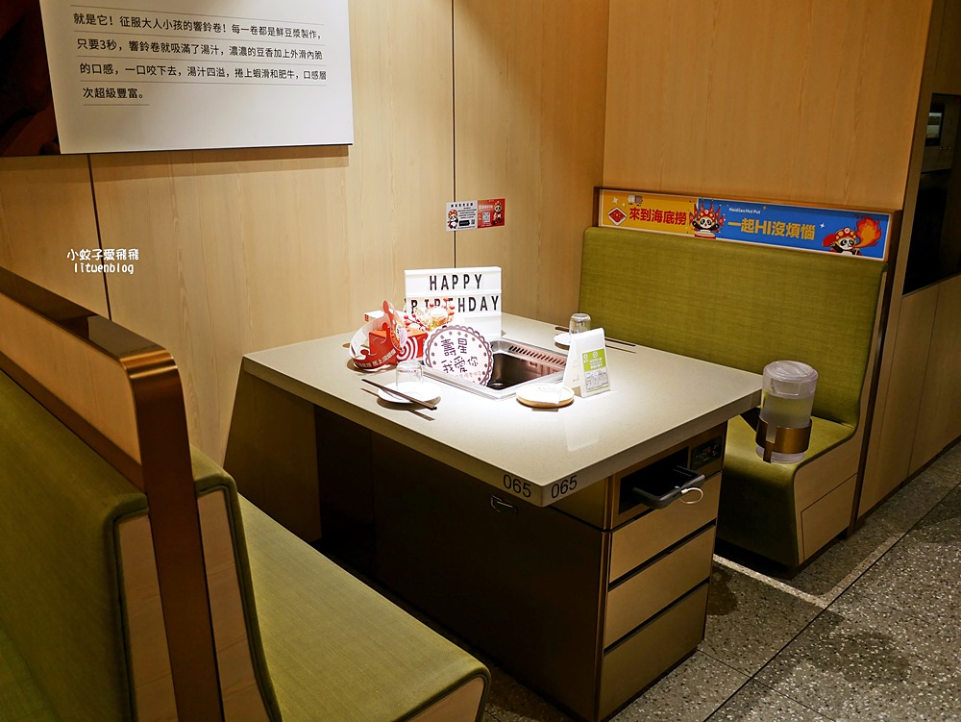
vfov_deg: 49.8
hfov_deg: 63.4
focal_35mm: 28
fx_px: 778
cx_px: 480
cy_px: 361
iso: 400
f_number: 2.5
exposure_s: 1/60
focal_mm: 14
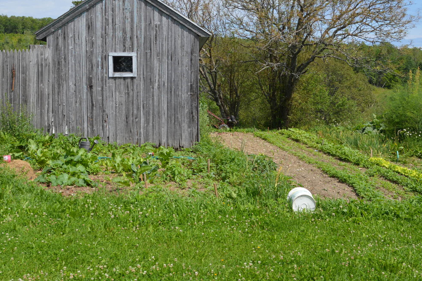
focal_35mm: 50
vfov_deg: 26.8
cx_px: 208
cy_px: 100
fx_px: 586
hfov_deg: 39.6
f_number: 8
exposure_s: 1/250
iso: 100
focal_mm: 22
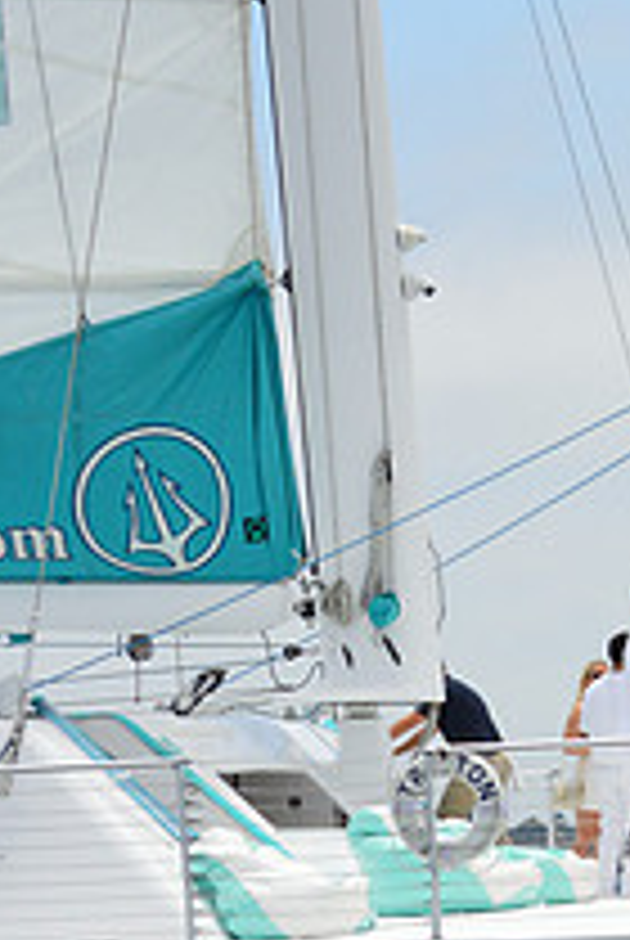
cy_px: 553
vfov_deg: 9.0
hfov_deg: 5.9
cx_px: 1179
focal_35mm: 228
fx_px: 5975
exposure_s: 1/500
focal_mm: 55
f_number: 11
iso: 250
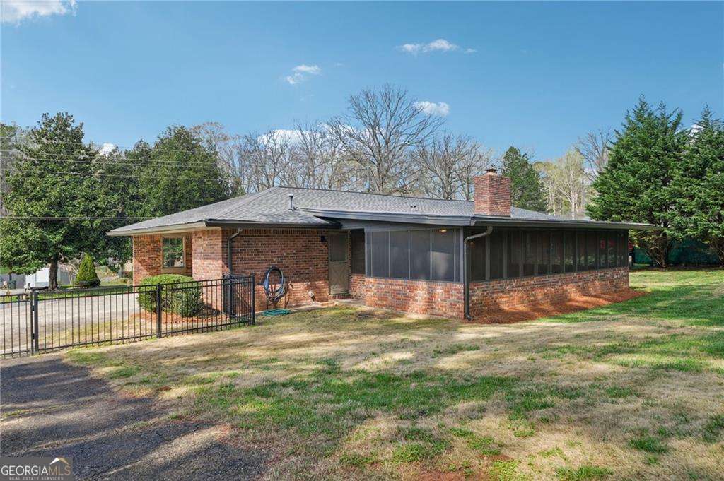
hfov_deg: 73.8
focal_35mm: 24
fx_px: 482
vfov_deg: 53.1
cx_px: 362
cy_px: 240
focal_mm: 24
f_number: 8
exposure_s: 1/60
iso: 100
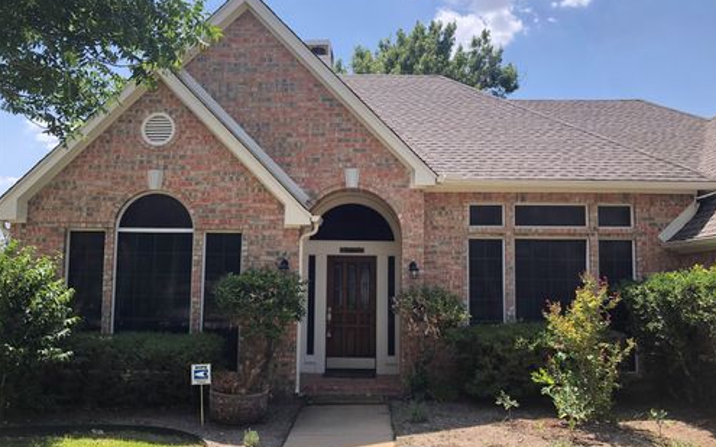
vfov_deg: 41.8
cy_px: 239
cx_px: 357
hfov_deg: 62.9
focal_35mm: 30
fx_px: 585
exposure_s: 1/873
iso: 20
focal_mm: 3.99
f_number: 1.8
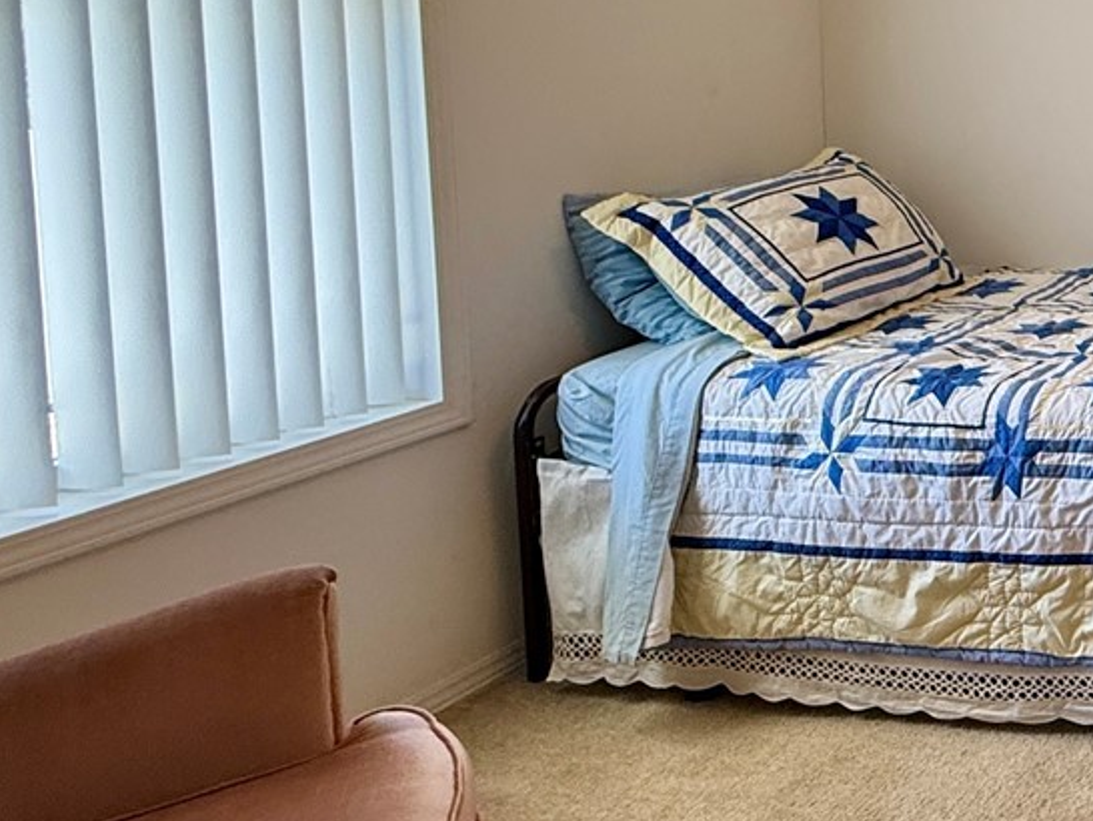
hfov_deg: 32.7
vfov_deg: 33.5
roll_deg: +0.2
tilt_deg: -3.1
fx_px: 1295
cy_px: 100
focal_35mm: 41
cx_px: 1453
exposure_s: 1/120
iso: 200
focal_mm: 2.22
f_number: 2.2
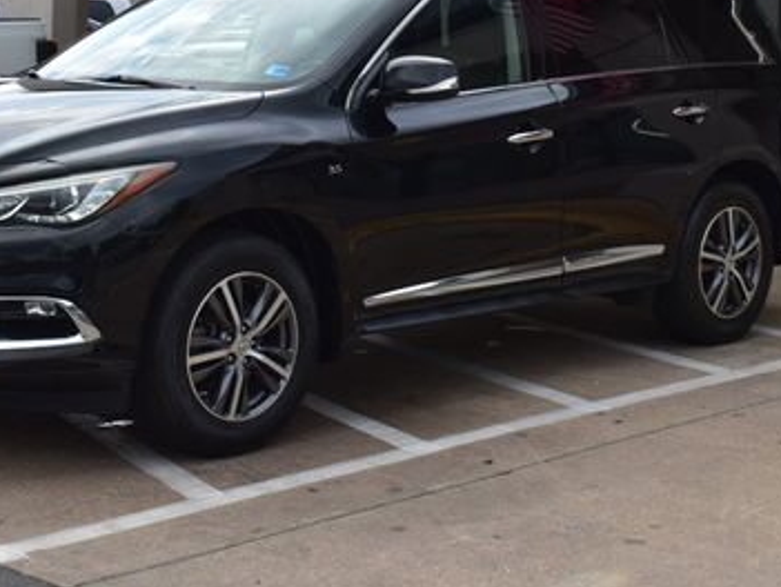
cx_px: 474
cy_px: 118
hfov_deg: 23.2
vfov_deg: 17.5
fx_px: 1897
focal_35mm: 84
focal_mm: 32
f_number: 10
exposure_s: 1/250
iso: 400
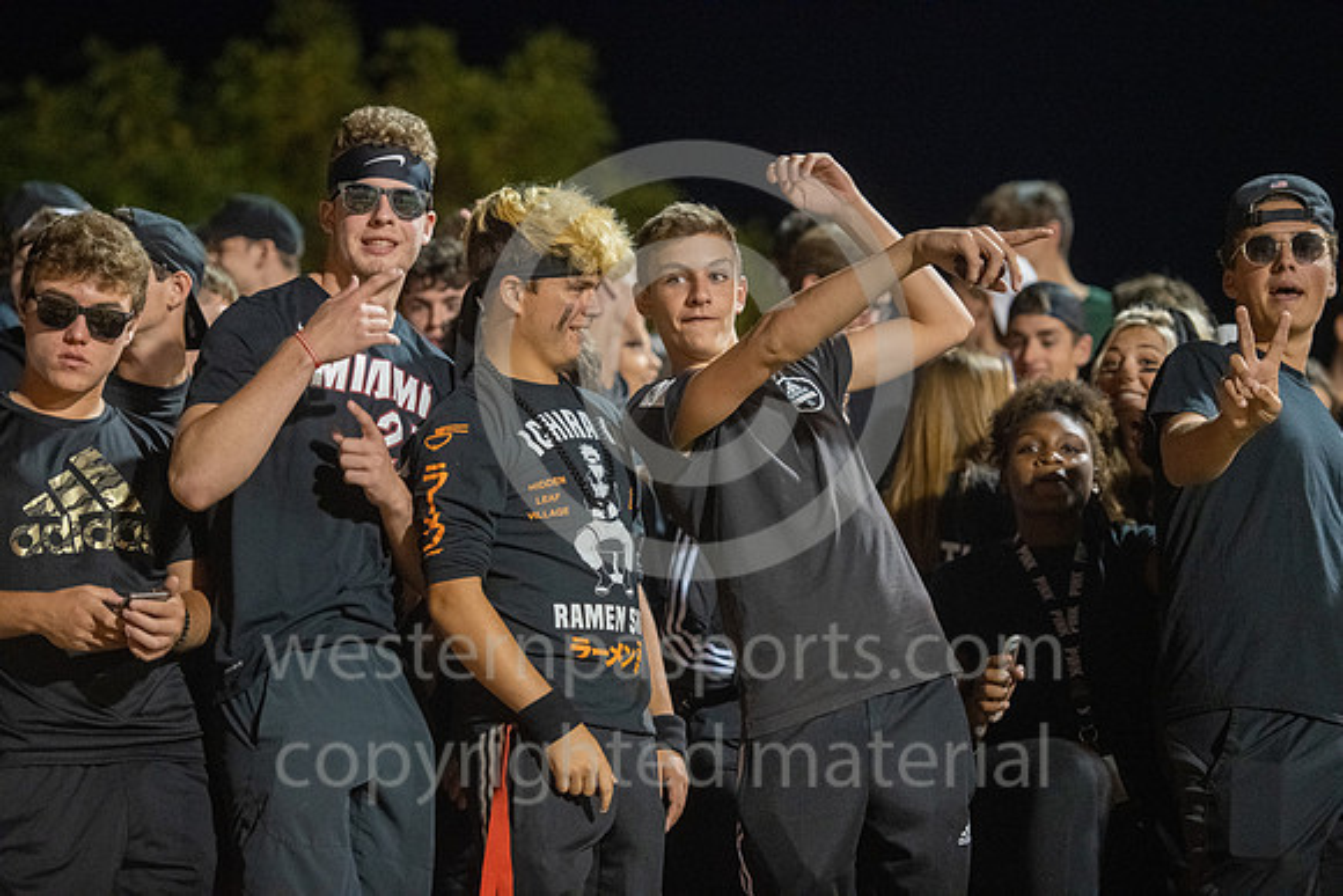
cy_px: 448
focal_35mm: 122
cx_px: 672
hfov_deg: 16.8
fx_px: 4552
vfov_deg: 11.2
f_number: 2.8
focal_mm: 122
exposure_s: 1/400
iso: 6400
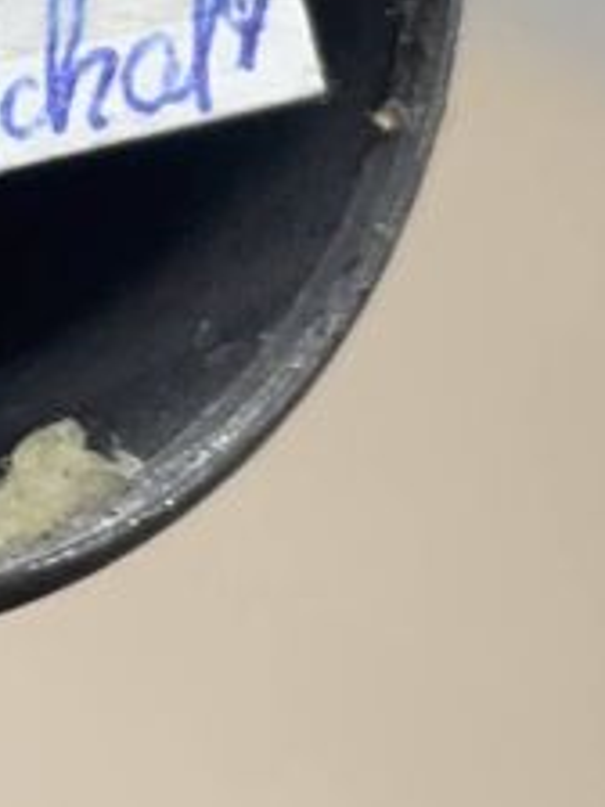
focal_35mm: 186
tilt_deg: -50.3
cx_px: -47
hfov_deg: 7.9
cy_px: -180
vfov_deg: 10.4
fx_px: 4334
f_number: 1.6
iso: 64
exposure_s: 1/100
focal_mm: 4.2
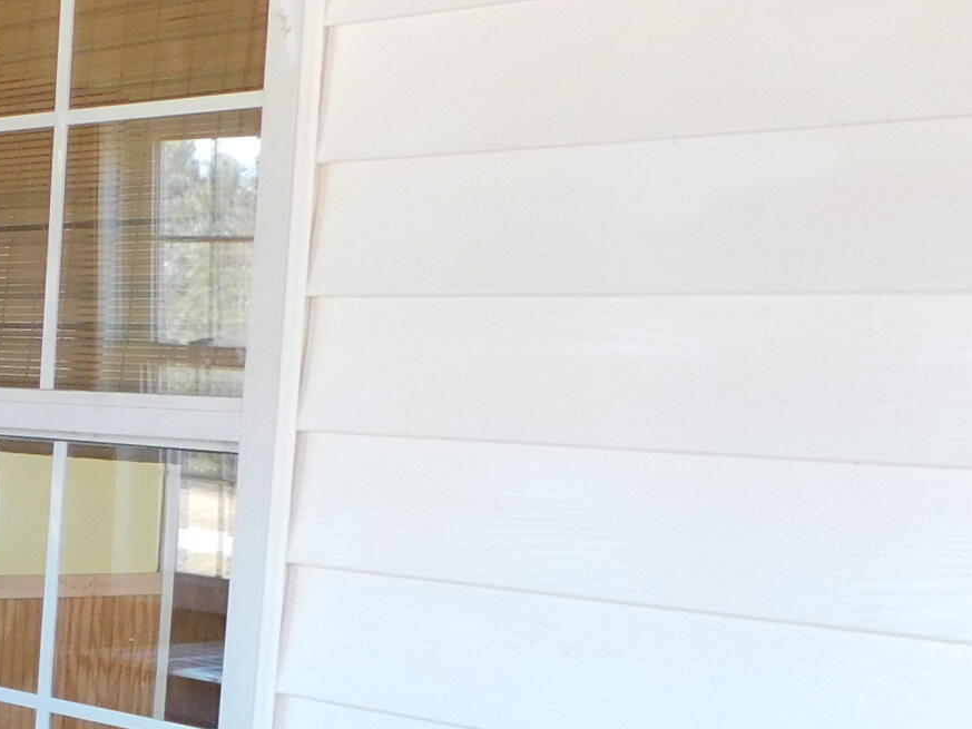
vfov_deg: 18.4
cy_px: 619
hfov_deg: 19.7
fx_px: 2219
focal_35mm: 79
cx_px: -677
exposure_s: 1/30
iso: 160
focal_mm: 4
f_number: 3
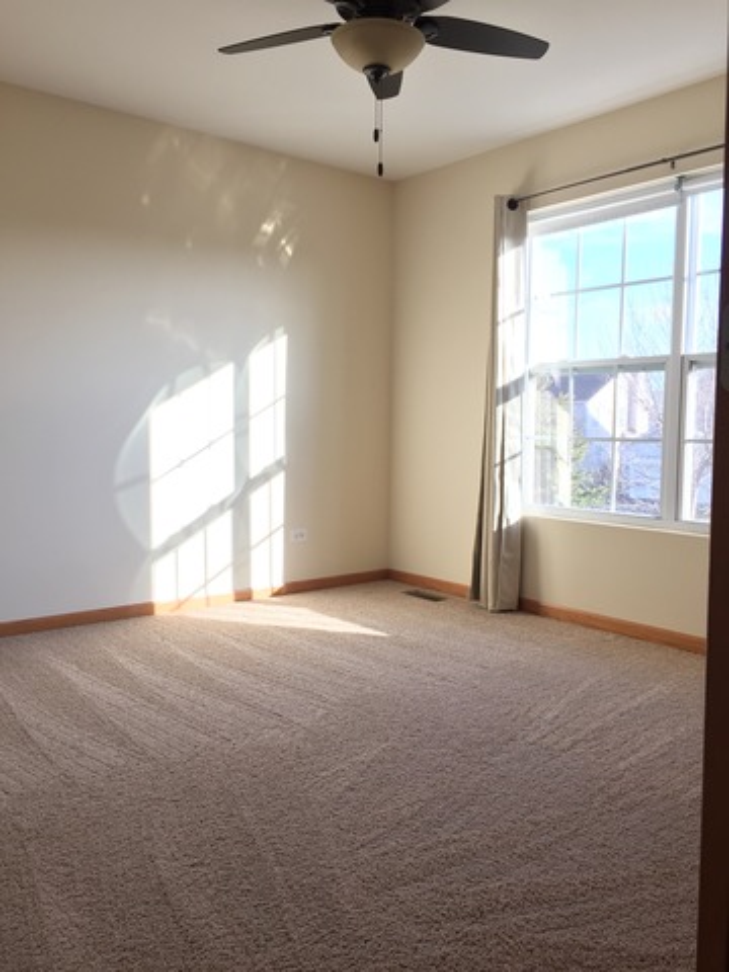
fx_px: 814
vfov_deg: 61.7
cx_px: 364
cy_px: 486
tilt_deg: -3.9
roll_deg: -1.5
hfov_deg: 48.2
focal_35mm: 29
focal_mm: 4.15
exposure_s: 1/120
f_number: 2.2
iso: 40
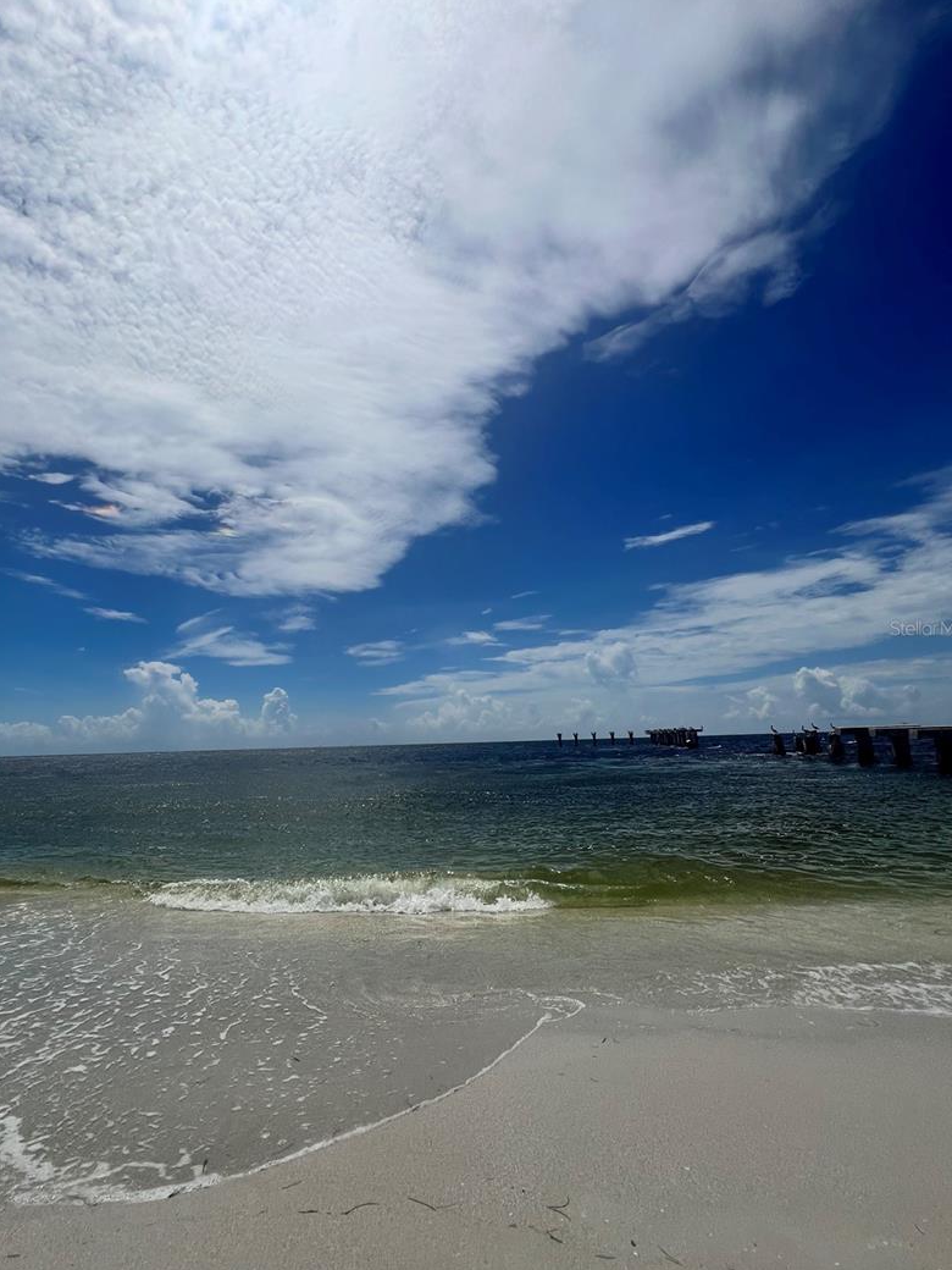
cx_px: 427
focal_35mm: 15
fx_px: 550
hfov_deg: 81.5
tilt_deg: +11.4
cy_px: 628
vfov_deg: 98.2
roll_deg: +0.8
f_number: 1.8
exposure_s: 1/6135
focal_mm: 1.57
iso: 32
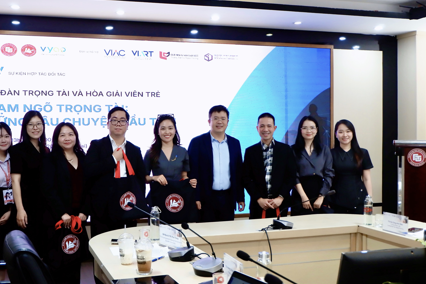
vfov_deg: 30.5
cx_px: 174
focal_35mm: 44
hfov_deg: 44.3
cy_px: 145
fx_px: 521
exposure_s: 1/70
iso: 400
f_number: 4.2
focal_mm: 23.2
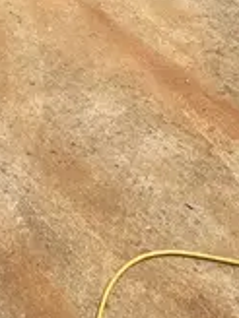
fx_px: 1068
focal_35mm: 116
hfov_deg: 12.3
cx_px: -89
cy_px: -290
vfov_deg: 14.5
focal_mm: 5.1
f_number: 1.6
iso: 50
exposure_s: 1/3521
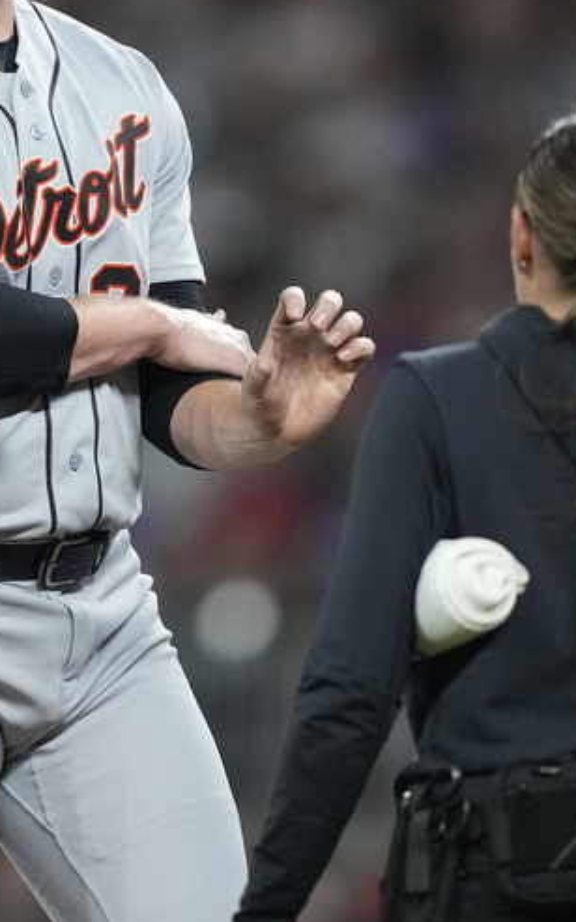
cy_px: 314
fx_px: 31932
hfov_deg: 1.0
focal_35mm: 1271
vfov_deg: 1.7
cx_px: 32
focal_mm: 400
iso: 3200
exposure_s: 1/2000
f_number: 2.8
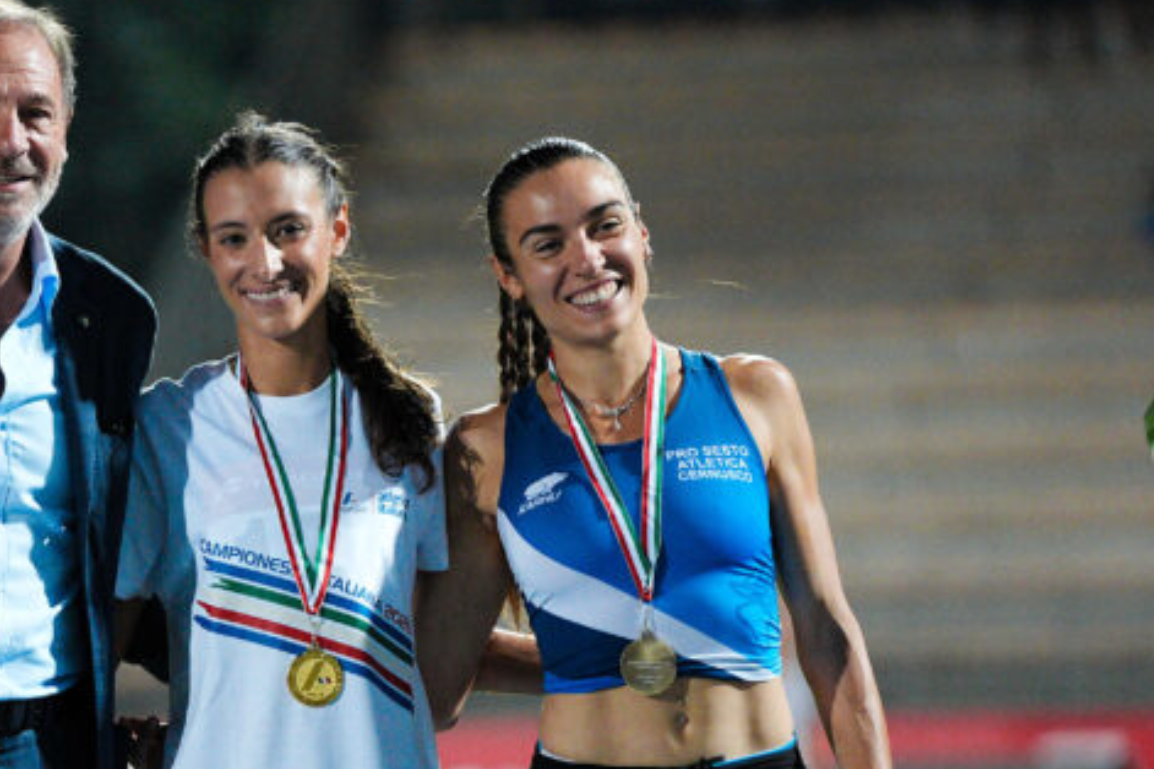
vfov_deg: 3.2
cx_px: 105
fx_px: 13943
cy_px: 430
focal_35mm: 435
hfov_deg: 4.7
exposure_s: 1/1000
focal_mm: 200
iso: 6400
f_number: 2.8
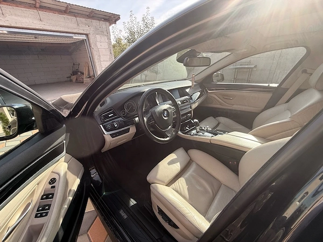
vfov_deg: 85.7
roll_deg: +2.0
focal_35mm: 14
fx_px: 131
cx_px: 162
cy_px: 121
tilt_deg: -24.4
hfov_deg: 102.1
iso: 50
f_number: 2.2
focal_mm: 2.22
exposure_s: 1/323
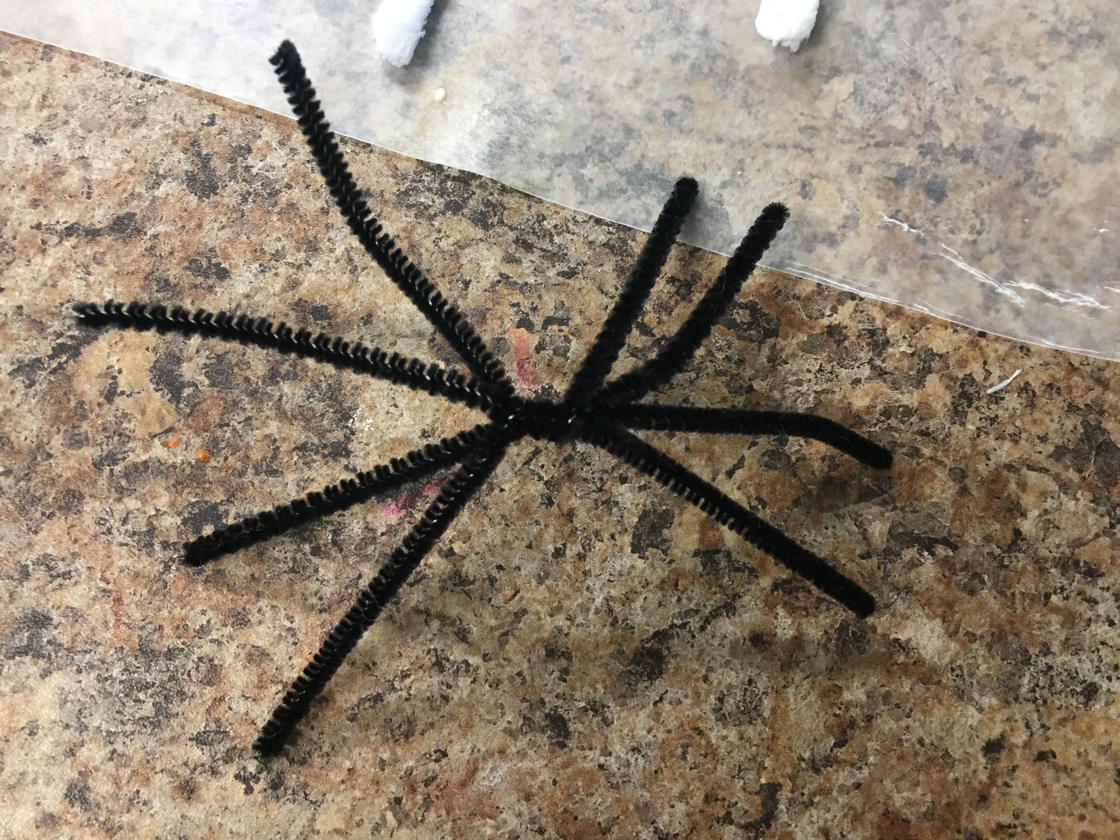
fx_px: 938
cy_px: 420
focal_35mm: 29
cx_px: 560
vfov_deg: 48.2
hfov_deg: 61.7
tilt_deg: -78.9
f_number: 2.2
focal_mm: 4.15
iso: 200
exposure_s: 1/30
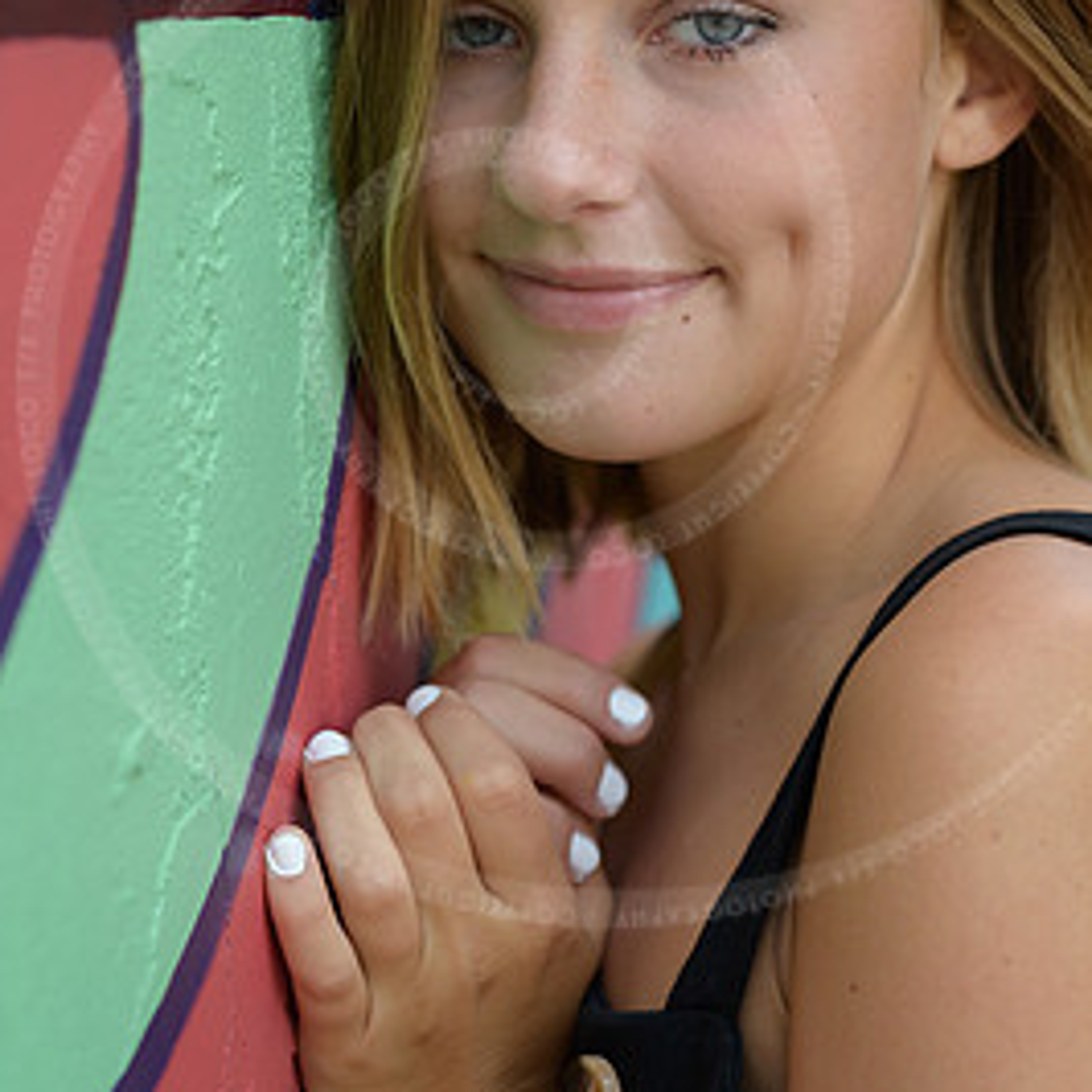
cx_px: 569
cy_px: 394
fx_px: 4354
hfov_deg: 14.3
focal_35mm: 122
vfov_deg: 14.3
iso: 160
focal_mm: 85
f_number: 3.2
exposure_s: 1/320
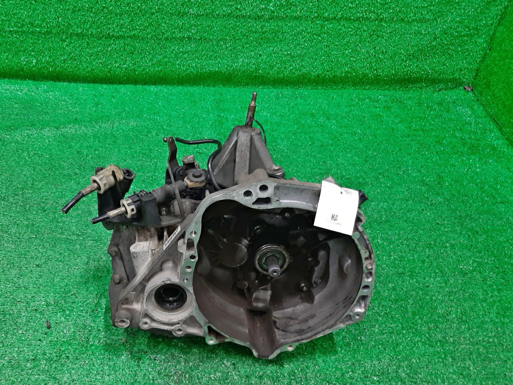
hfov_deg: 58.1
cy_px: 217
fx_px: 459
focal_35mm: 31
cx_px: 220
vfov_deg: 45.3
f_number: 1.7
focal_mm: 3.93
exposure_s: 1/50
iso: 121
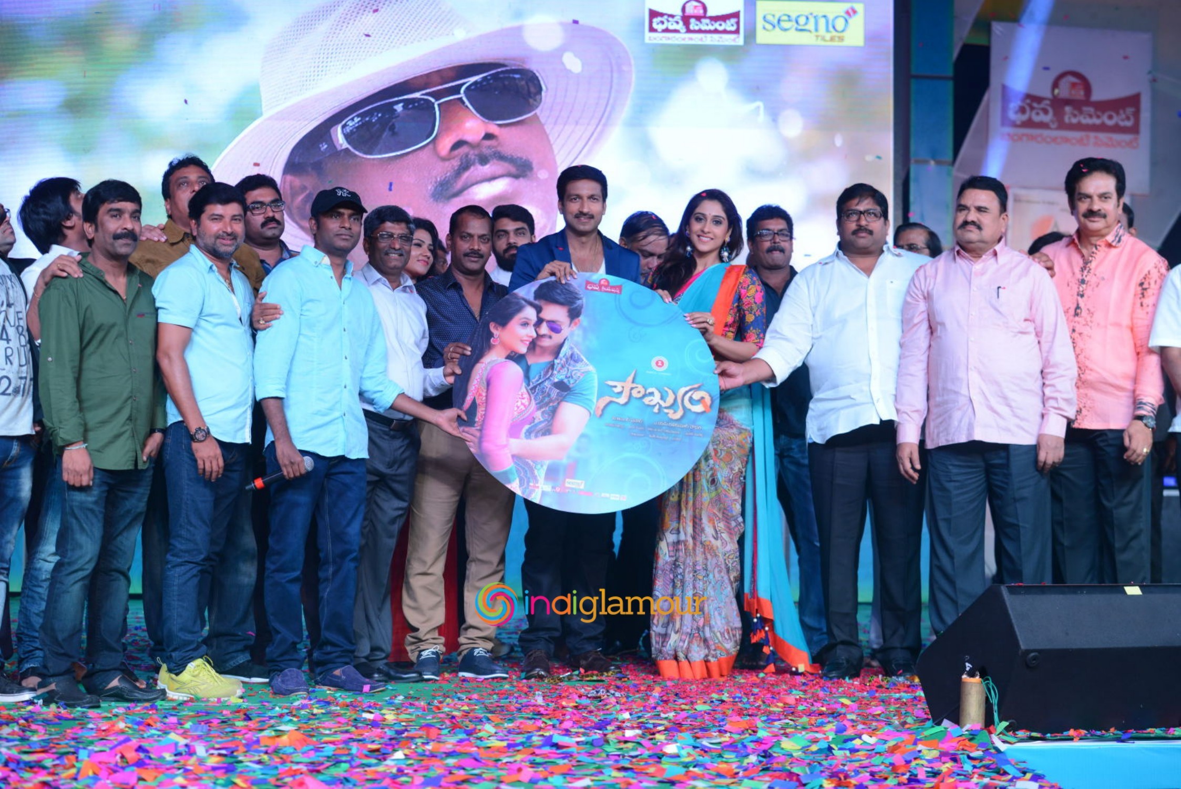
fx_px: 2297
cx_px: 590
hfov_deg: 28.8
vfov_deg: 19.5
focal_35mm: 70
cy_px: 394
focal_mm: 70
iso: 800
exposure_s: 1/160
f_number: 7.1
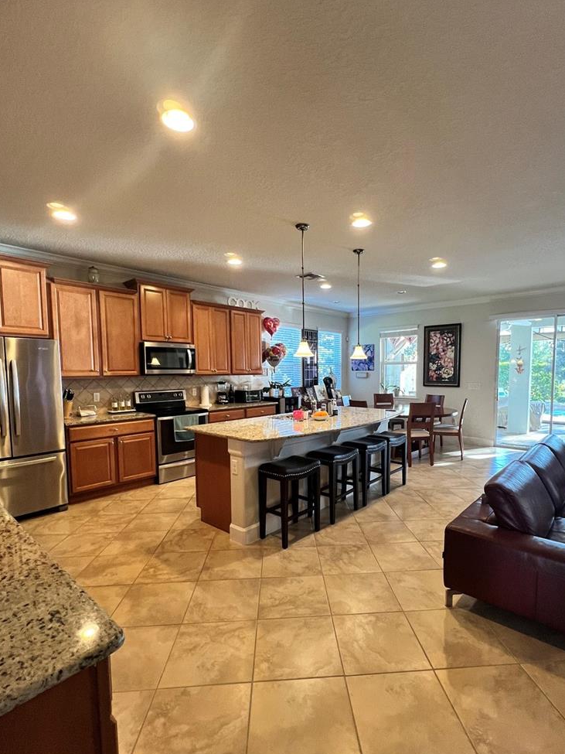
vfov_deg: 94.4
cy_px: 399
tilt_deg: -3.1
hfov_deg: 77.9
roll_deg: +1.6
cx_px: 305
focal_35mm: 16
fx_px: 348
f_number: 1.8
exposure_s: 1/60
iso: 250
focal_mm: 1.57
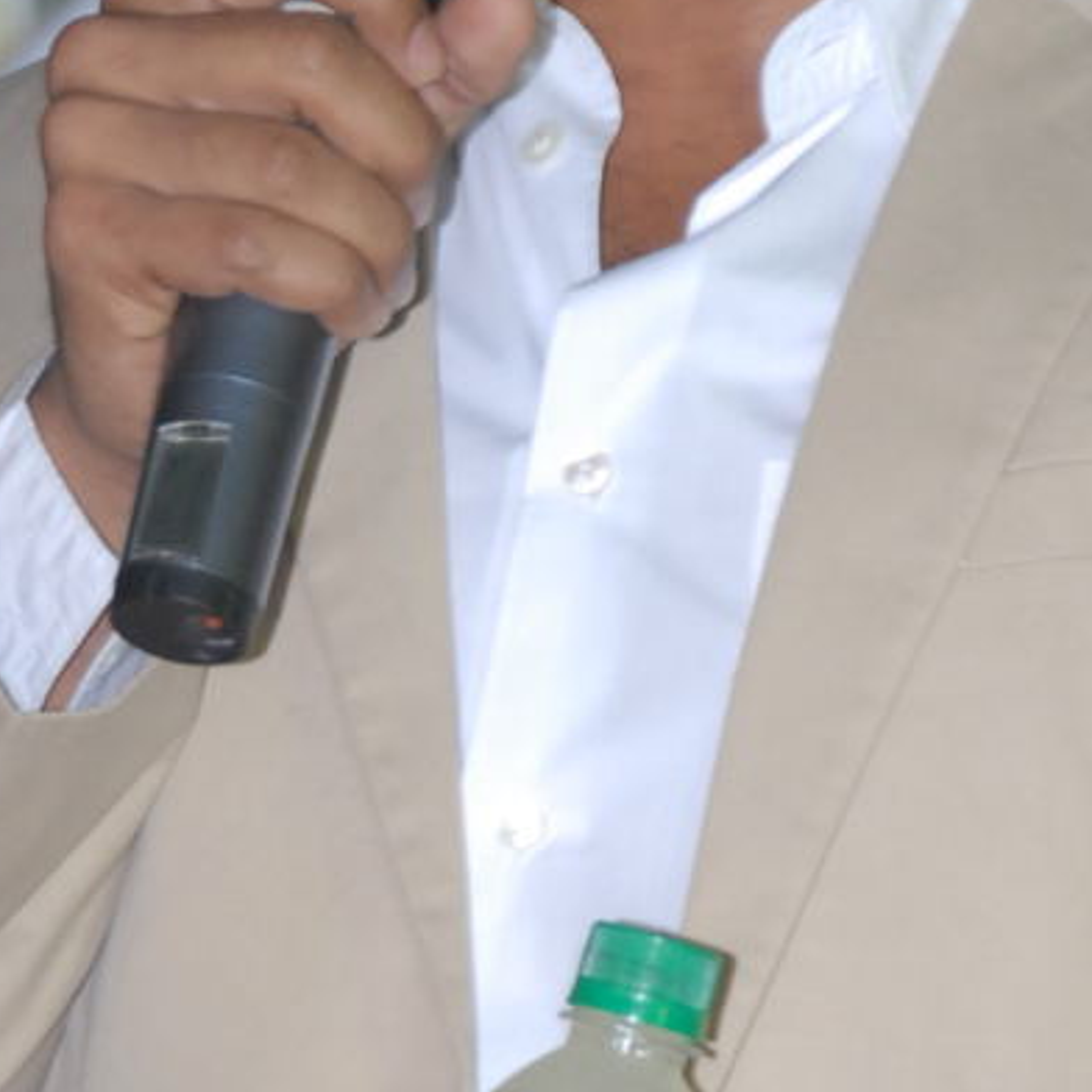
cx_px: 382
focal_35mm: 678
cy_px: 671
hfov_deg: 2.6
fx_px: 24198
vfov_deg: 2.6
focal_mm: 130
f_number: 5.6
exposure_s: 1/125
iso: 400
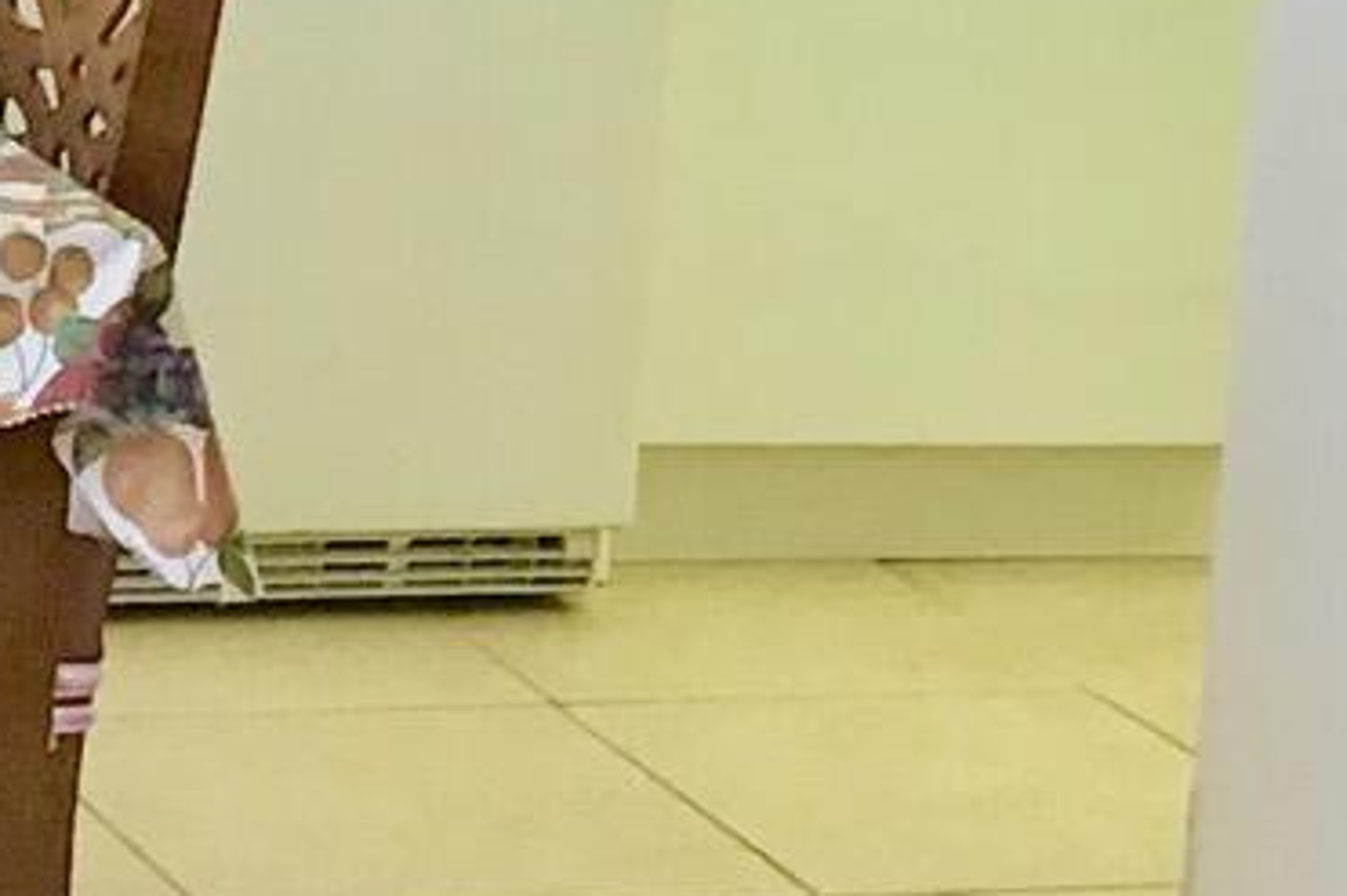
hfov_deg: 11.4
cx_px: -192
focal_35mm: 178
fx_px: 6657
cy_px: -283
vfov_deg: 7.6
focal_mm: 3.3
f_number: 2.4
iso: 64
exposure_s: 1/30
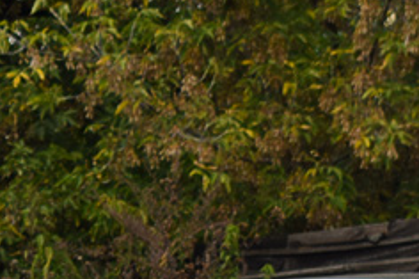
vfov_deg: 4.5
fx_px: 3547
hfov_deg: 6.6
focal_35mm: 305
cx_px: -327
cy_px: 460
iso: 200
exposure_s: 1/200
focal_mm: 40
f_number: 6.3
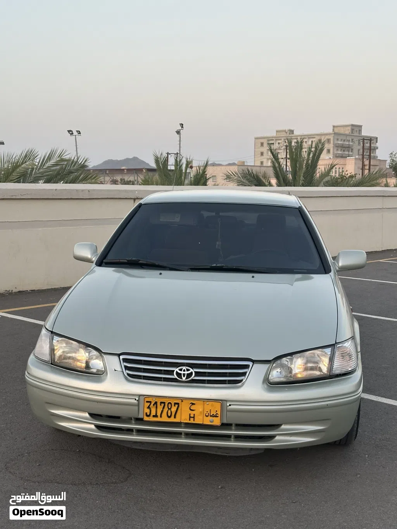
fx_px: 734
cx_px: 198
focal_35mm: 48
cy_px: 264
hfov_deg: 30.3
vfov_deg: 39.7
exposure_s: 1/121
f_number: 1.78
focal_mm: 6.86
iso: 50
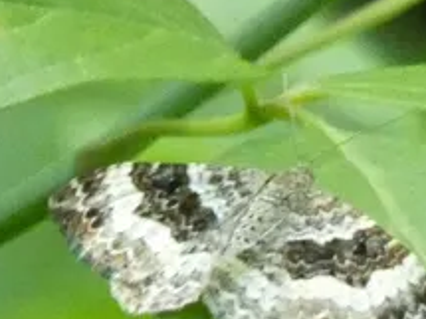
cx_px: 281
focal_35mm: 1738
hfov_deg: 1.1
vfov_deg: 0.9
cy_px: 224
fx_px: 21377
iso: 1600
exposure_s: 1/100
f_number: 5.6
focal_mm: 104.7
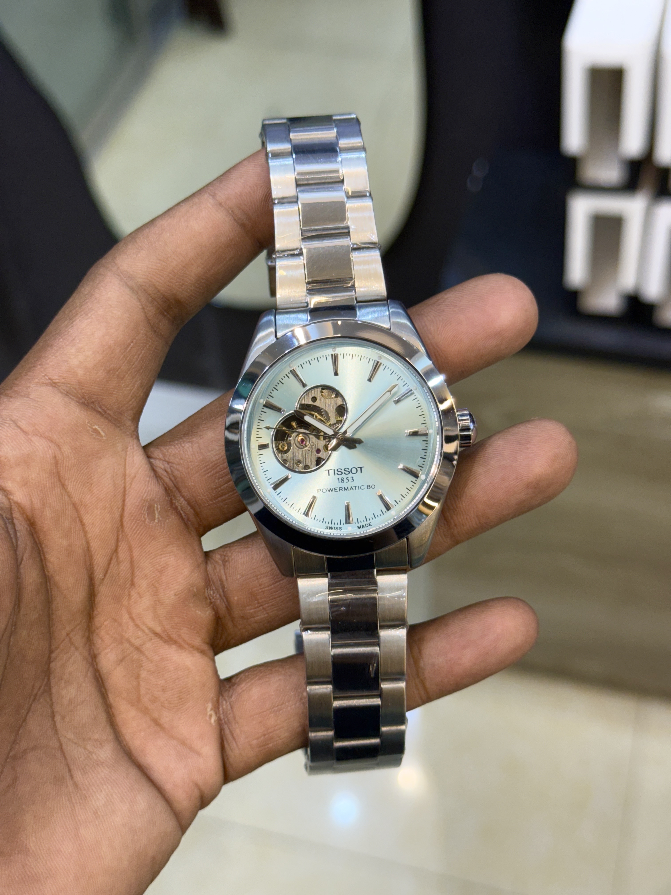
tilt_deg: -46.6
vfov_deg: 39.7
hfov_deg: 30.3
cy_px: 448
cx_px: 336
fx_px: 1241
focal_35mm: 48
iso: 100
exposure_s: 1/100
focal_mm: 6.76
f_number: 1.78
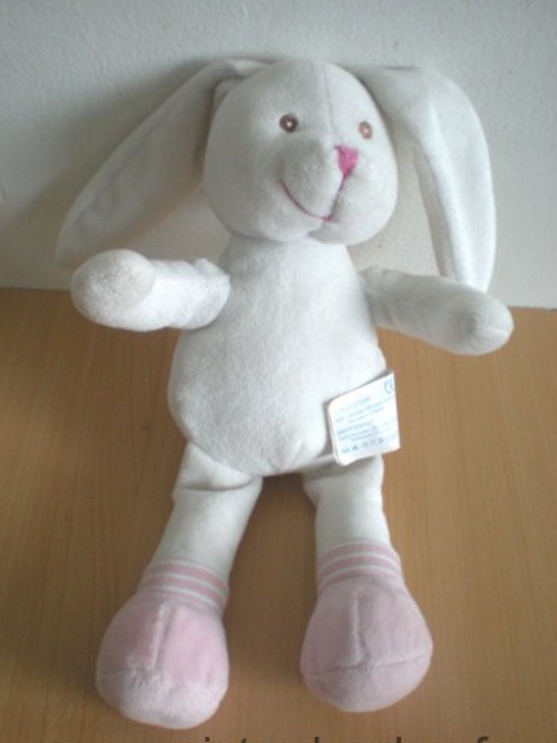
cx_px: 270
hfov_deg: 35.1
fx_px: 880
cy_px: 385
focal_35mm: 41
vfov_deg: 45.8
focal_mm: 6.3
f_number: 3.1
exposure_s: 1/44.7
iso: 200
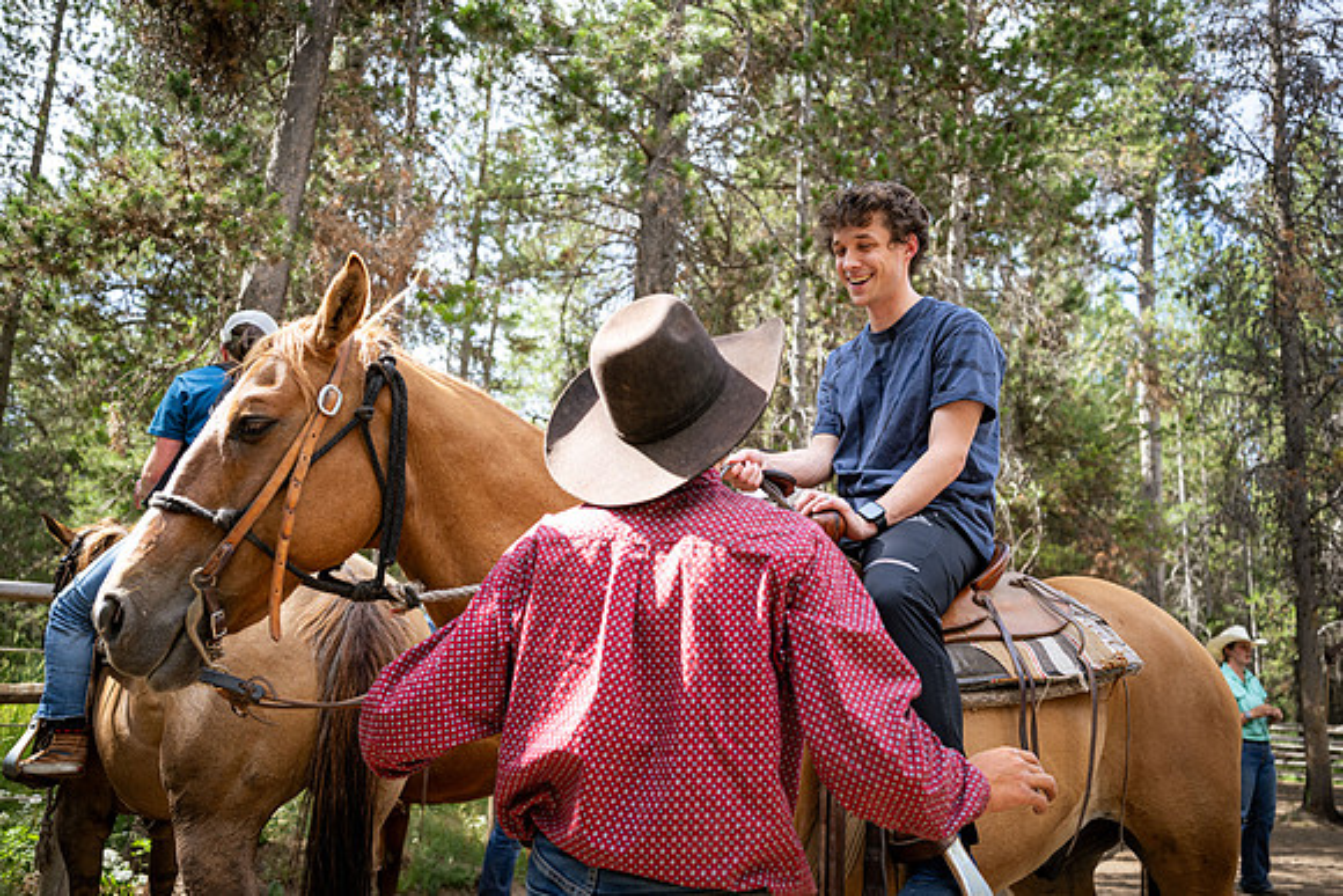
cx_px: 699
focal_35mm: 30
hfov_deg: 62.4
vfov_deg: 44.0
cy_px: 467
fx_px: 1108
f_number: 2.8
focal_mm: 26.5
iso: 100
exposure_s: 1/400
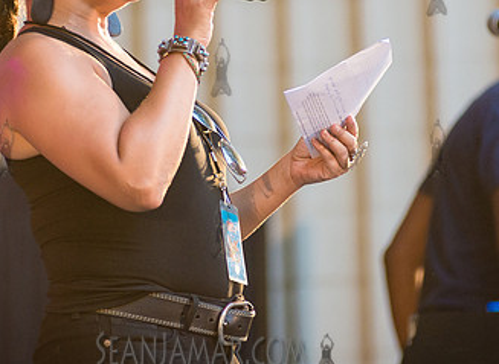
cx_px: 141
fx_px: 5371
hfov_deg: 5.3
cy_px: 92
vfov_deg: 3.9
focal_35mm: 376
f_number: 2.8
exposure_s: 1/500
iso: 2000
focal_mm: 185
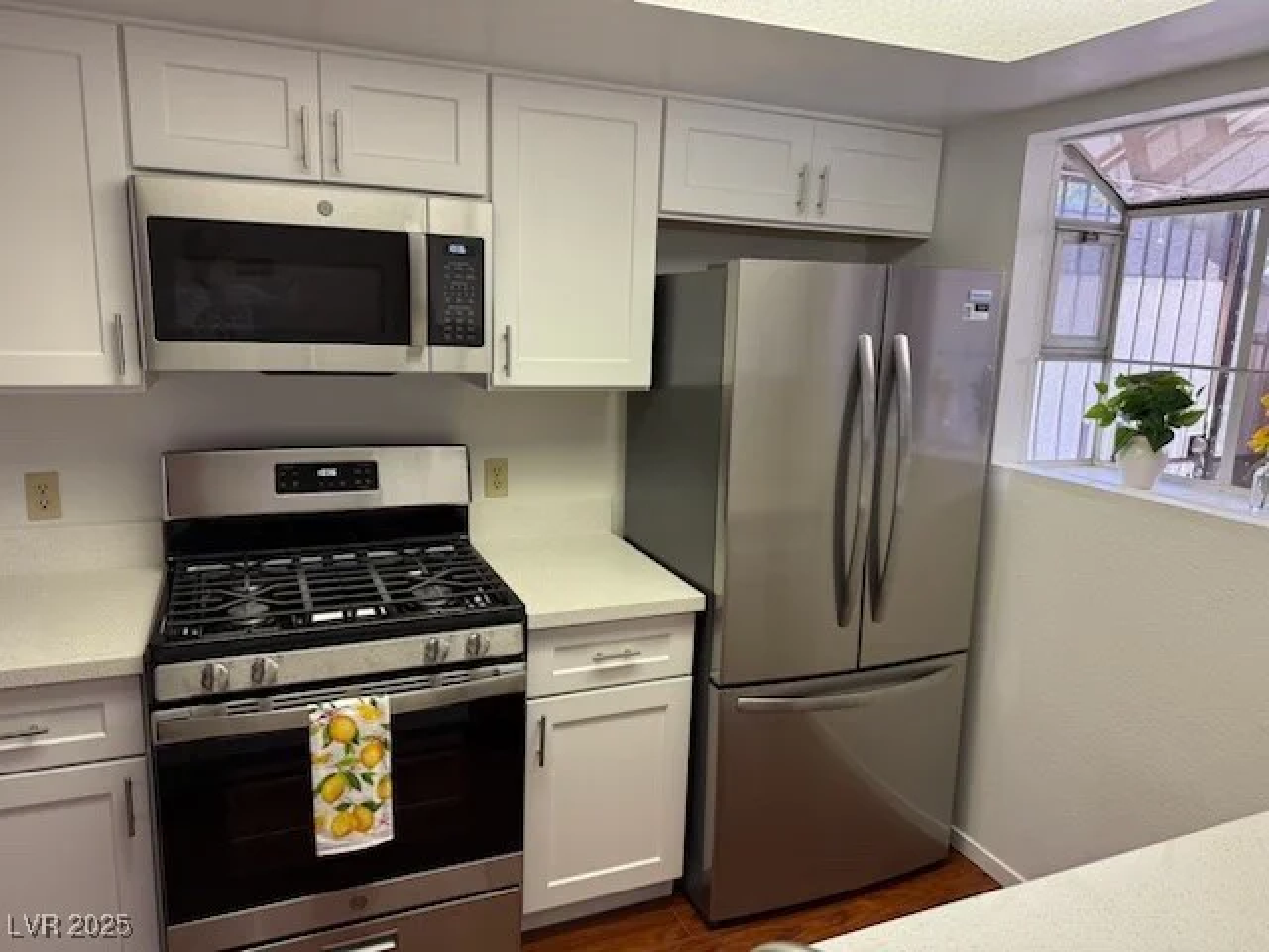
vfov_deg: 56.8
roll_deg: -2.0
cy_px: 476
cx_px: 634
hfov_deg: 71.6
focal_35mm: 24
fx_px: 880
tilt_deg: -10.7
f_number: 1.78
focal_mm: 6.76
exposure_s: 1/120
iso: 160
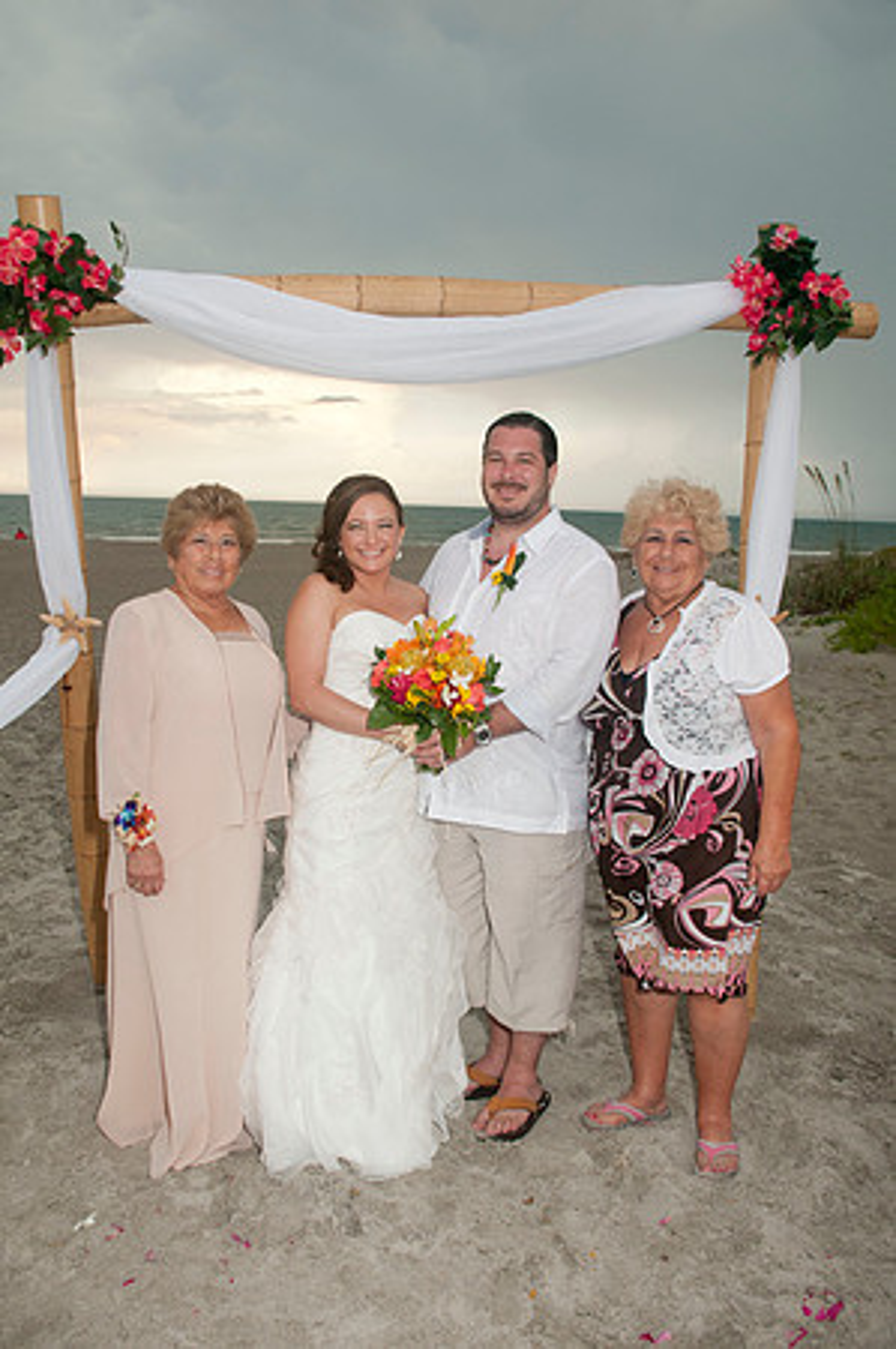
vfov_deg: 62.0
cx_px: 448
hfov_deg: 43.5
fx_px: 1123
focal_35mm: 30
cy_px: 674
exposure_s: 1/125
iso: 400
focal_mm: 20
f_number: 5.6
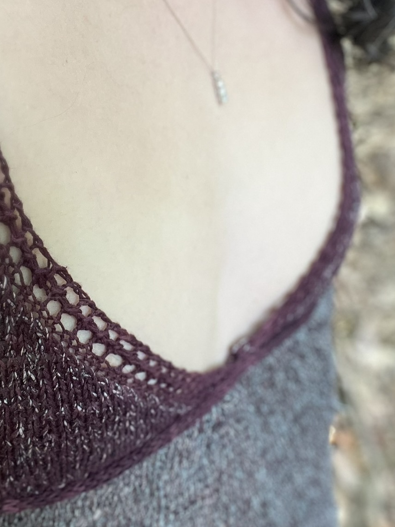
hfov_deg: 26.9
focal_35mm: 54
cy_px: 204
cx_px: 148
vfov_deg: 35.4
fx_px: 822
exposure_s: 1/60
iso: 125
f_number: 2.2
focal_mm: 2.71
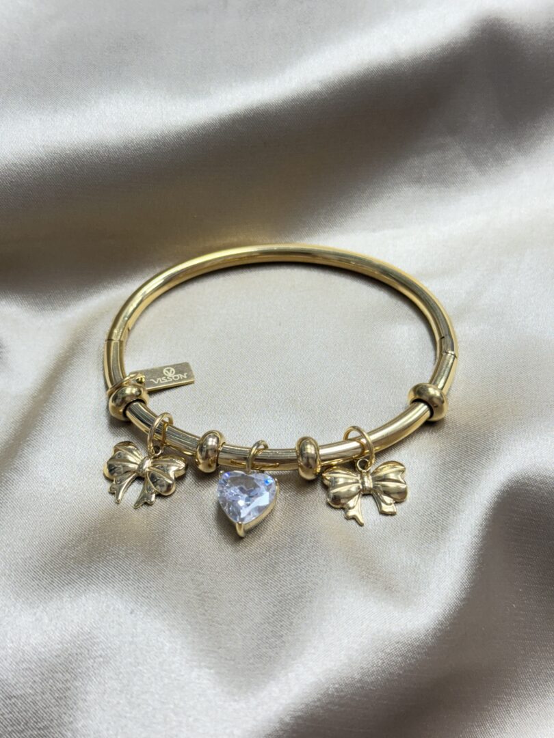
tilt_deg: -50.1
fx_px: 1024
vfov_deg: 39.7
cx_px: 277
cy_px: 369
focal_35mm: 48
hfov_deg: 30.3
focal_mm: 6.76
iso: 125
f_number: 1.78
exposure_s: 1/100
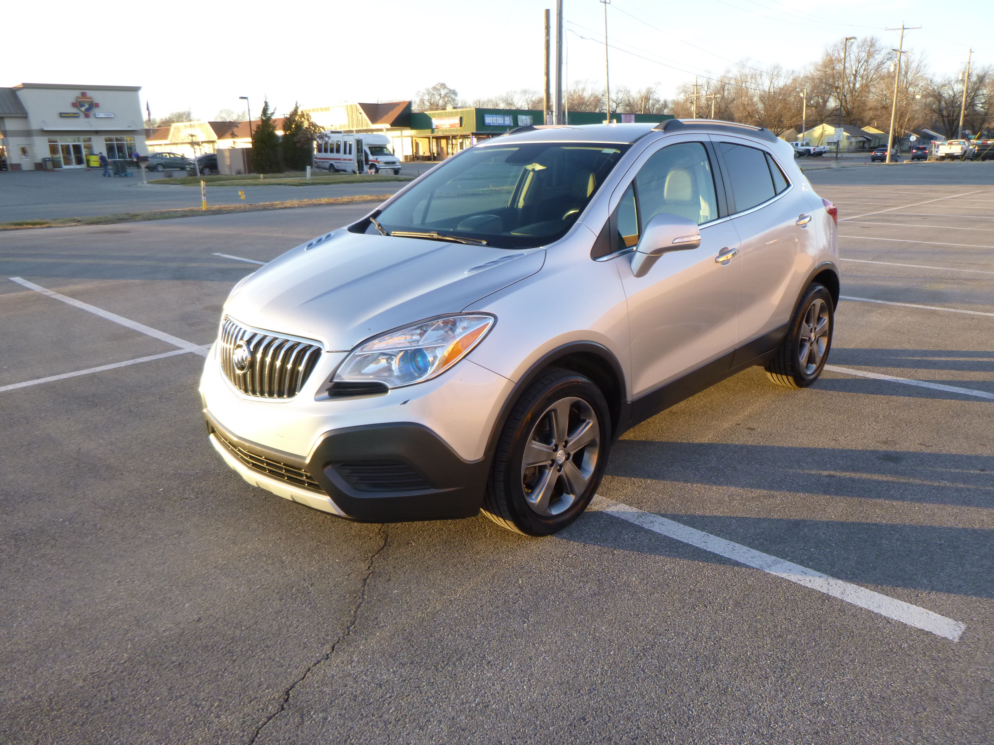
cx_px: 497
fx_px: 718
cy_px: 372
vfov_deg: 54.9
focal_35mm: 25
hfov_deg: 69.4
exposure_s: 1/60
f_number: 3.9
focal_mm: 4.5
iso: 125
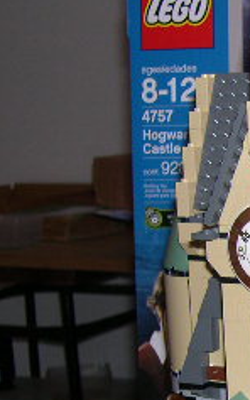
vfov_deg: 18.9
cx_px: 483
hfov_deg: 11.0
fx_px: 1189
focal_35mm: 109
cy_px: 331
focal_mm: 8
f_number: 2.8
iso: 100
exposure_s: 1/60
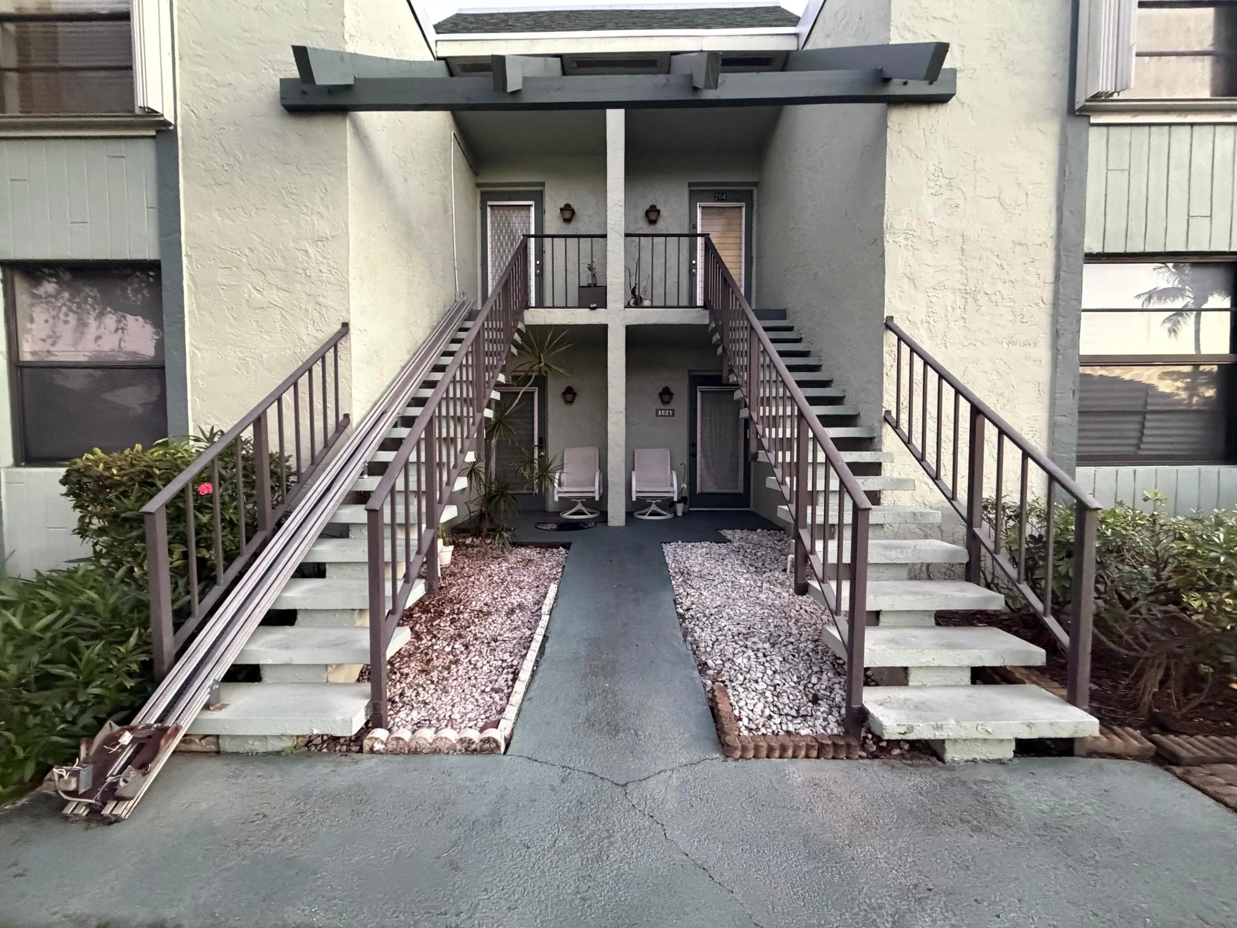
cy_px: 464
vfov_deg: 85.7
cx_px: 618
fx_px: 500
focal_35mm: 14
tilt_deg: -2.1
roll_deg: -1.7
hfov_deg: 102.1
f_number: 2.2
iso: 800
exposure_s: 1/60
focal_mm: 2.22
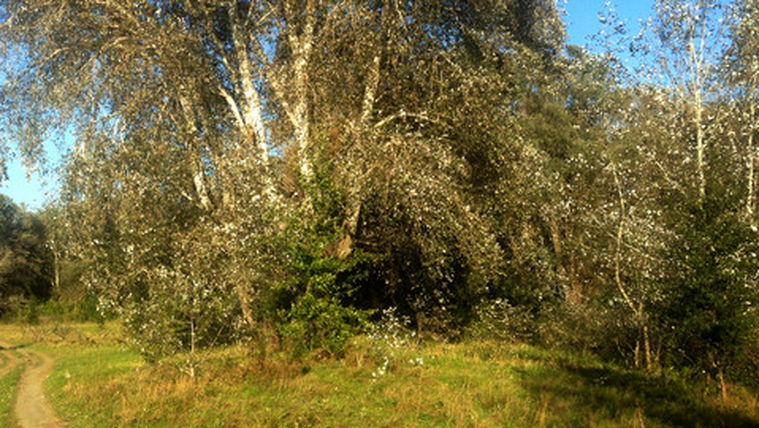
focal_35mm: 48
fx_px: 967
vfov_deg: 24.4
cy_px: 59
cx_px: 255
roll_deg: +1.9
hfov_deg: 42.3
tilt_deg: +14.9
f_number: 2.4
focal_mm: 4.12
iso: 50
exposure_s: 1/968
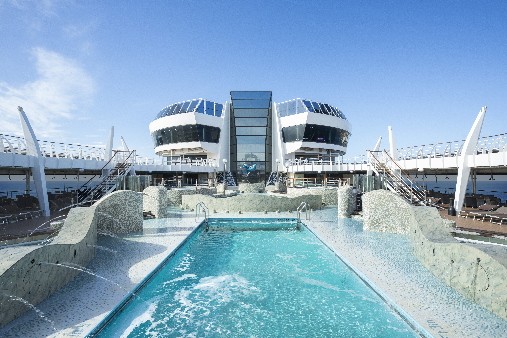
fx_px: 253
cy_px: 169
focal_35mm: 18
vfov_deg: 67.4
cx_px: 254
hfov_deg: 90.0
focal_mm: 18
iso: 400
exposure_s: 1/160
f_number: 11
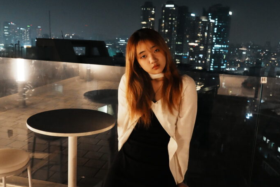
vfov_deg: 38.9
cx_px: 145
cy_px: 92
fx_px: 264
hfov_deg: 55.8
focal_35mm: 34
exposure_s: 1/20
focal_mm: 30
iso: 12800
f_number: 8
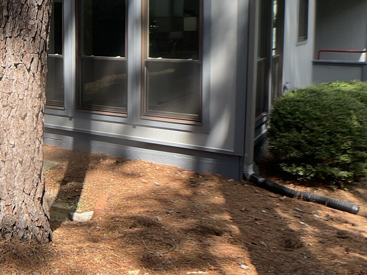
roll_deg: +0.2
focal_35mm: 67
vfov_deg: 21.7
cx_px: 76
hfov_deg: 28.4
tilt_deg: -5.6
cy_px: 66
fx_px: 710
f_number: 1.8
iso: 16
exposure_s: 1/325
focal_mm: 3
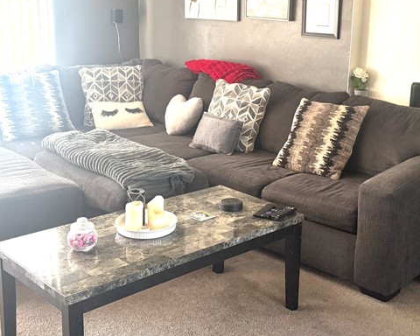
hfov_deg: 37.2
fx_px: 622
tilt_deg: -13.2
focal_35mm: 50
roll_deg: -1.6
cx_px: 253
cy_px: 135
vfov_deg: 30.2
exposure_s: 1/128
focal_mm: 6.76
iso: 200
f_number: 1.78
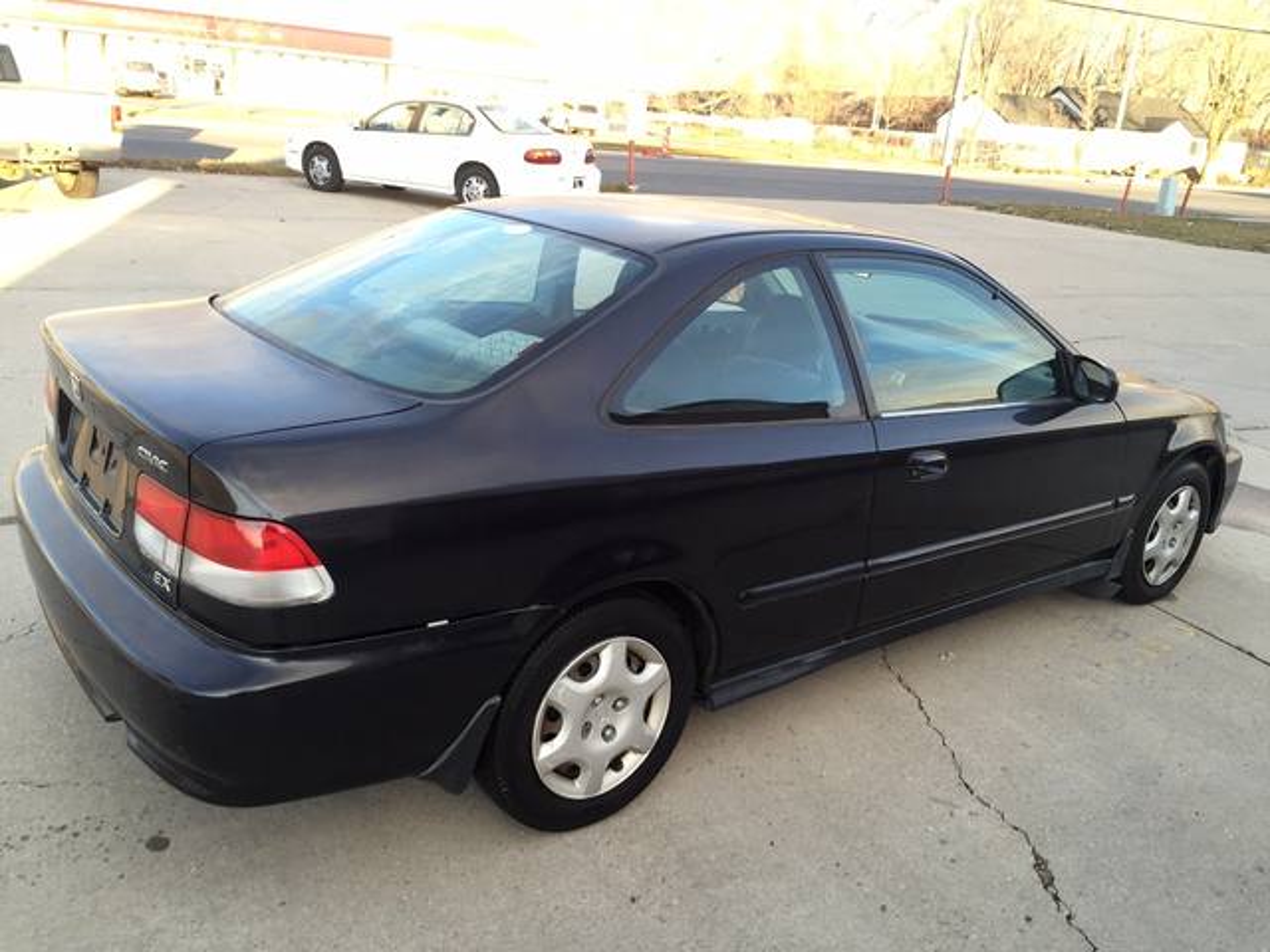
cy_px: 476
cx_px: 635
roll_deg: -4.4
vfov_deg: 48.2
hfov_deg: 61.7
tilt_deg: -17.3
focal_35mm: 29
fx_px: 1064
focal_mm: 4.15
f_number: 2.2
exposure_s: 1/120
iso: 40
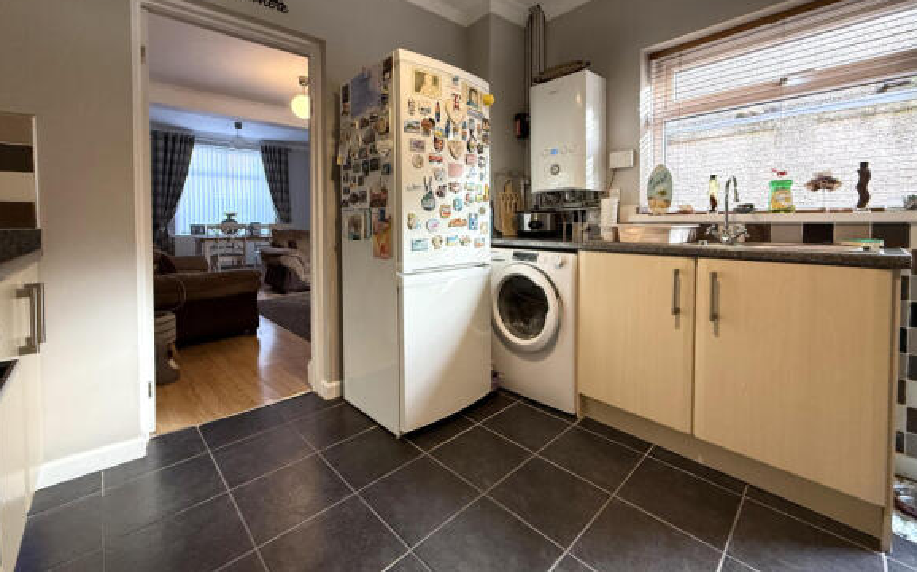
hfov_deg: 101.5
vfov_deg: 74.1
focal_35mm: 15
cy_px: 234
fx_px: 375
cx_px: 460
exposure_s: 1/99
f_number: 2.2
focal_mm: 2.22
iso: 320
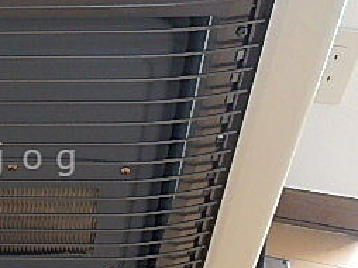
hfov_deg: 32.7
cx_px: -14
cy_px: 159
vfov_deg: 27.4
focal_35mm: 53
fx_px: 548
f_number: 3.5
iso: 320
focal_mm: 3.7
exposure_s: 1/30
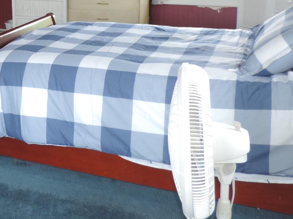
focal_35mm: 60
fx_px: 508
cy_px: 14
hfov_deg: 29.0
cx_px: -32
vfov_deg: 23.6
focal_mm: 4.3
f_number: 3
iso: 220
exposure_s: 1/40
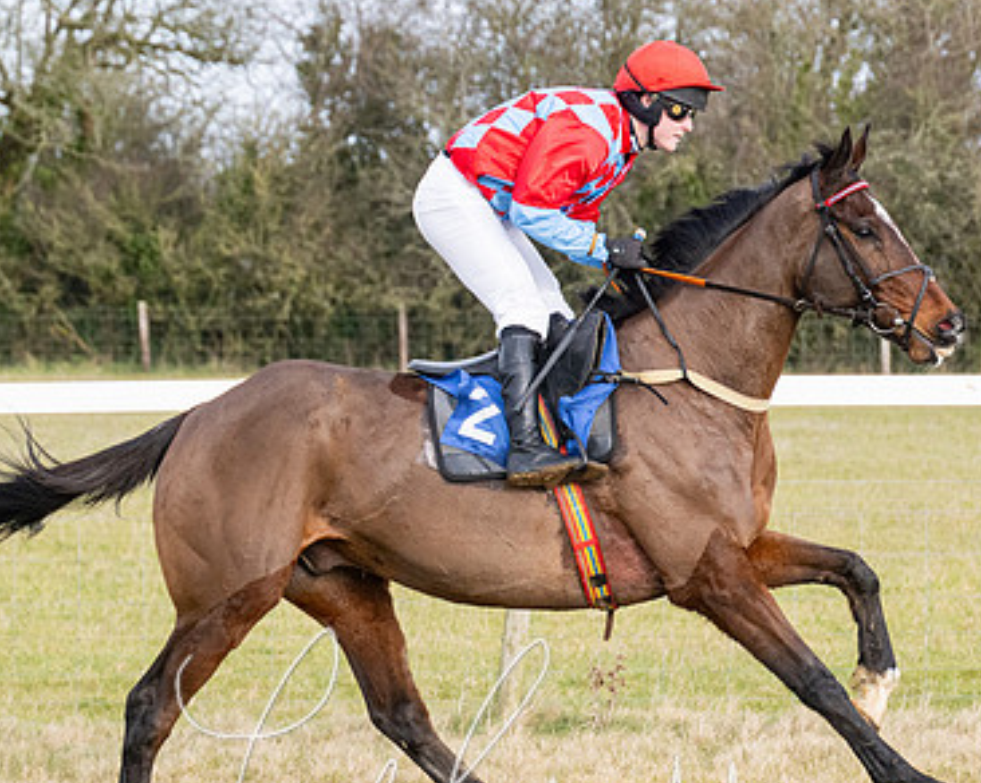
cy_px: 626
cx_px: 716
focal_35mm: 263
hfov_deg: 7.4
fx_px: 7628
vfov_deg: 5.9
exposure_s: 1/1600
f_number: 5
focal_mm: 110
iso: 800
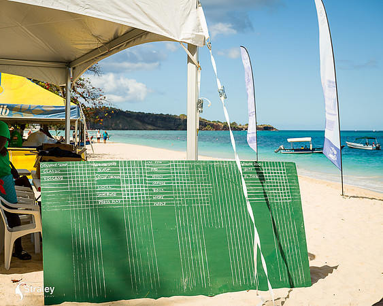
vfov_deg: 27.0
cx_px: 192
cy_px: 153
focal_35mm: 56
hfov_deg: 33.4
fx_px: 638
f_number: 6.3
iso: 64
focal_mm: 48
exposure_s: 1/320
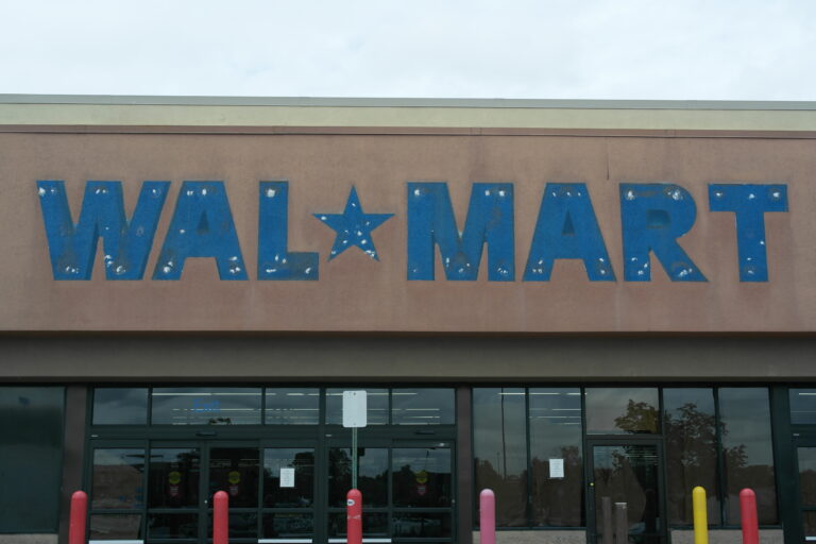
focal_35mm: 49
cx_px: 408
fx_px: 1111
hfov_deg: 40.3
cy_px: 272
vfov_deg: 27.5
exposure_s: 1/400
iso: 200
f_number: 6.3
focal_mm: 32
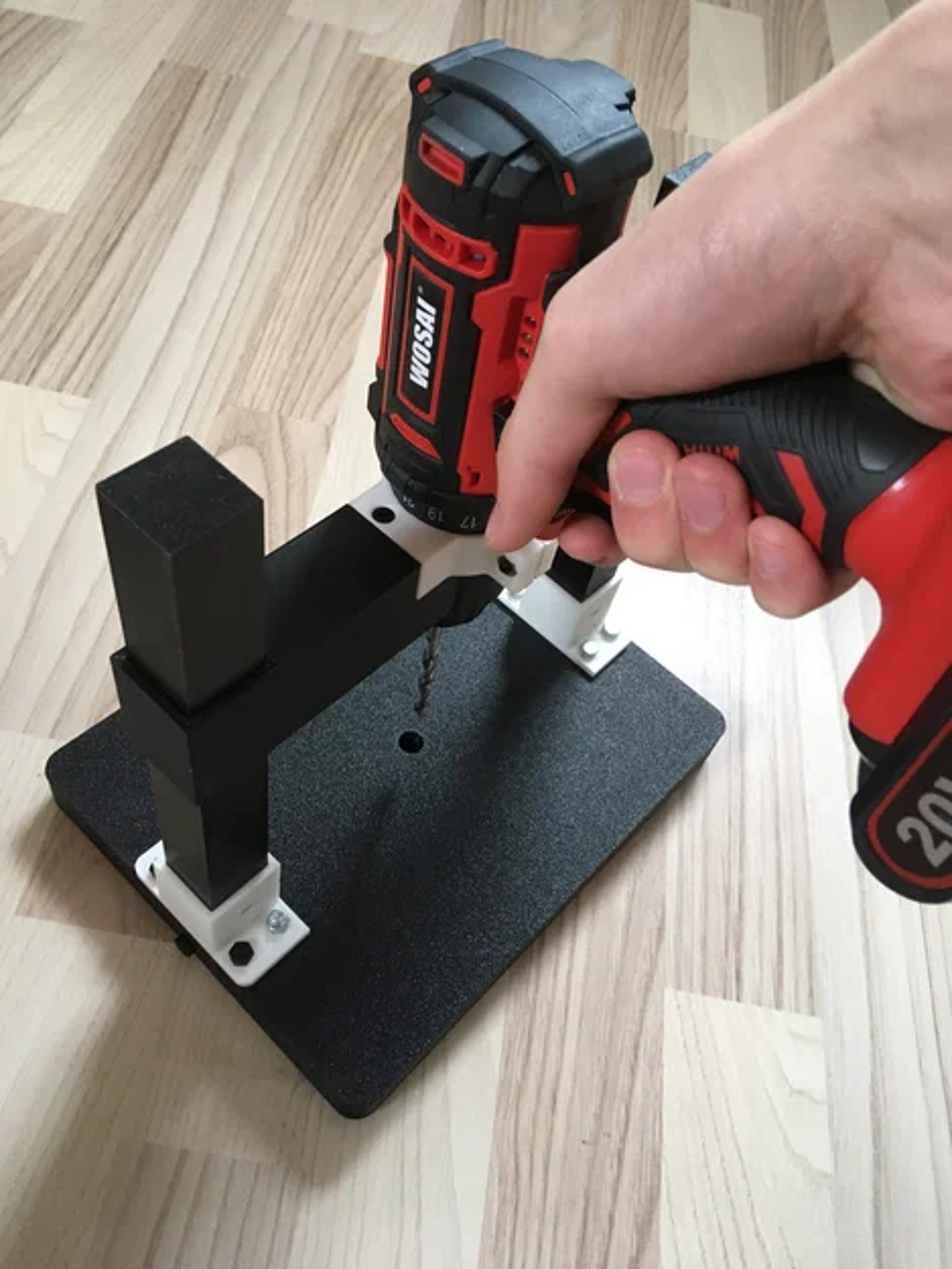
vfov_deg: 61.7
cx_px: 476
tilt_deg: -53.1
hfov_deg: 48.2
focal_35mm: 29
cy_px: 634
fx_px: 1063
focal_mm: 4.15
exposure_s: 1/33
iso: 160
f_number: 2.2
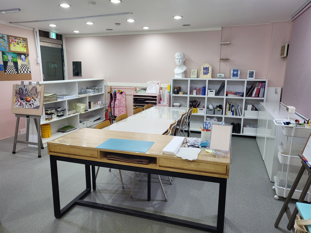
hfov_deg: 67.3
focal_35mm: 26
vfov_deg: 53.1
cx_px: 156
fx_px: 234
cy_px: 116
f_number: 1.8
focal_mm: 4.25
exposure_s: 1/120
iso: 200
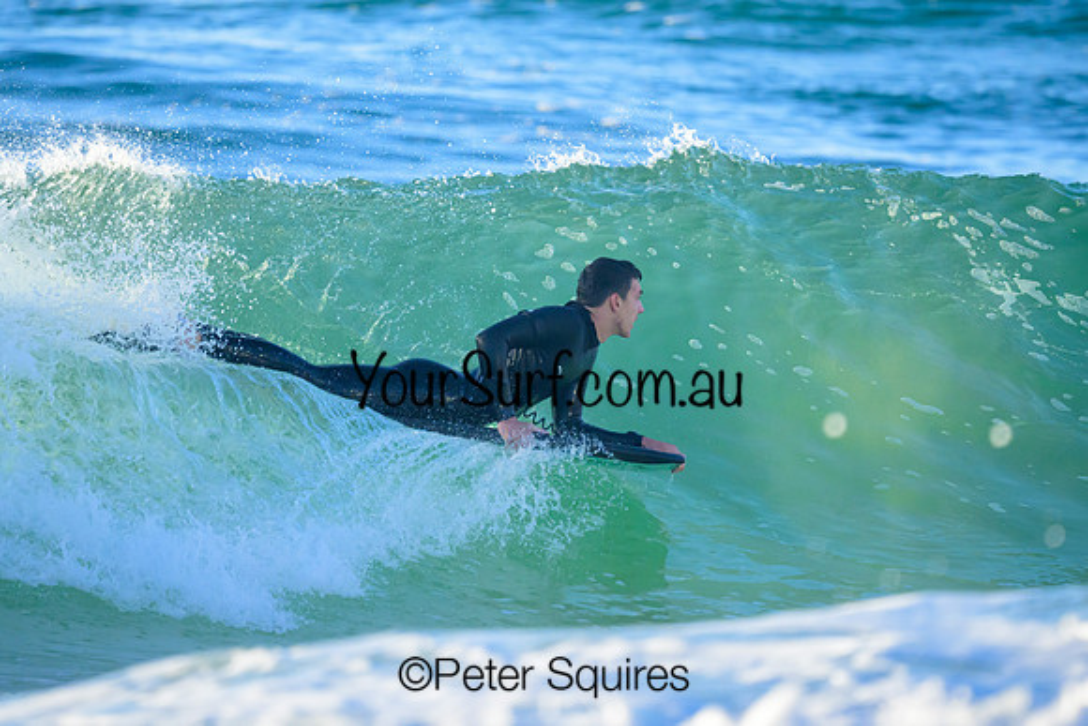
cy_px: 285
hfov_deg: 2.0
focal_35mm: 1057
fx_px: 31957
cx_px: 462
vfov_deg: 1.3
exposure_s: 1/2000
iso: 1800
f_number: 6.3
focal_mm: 800
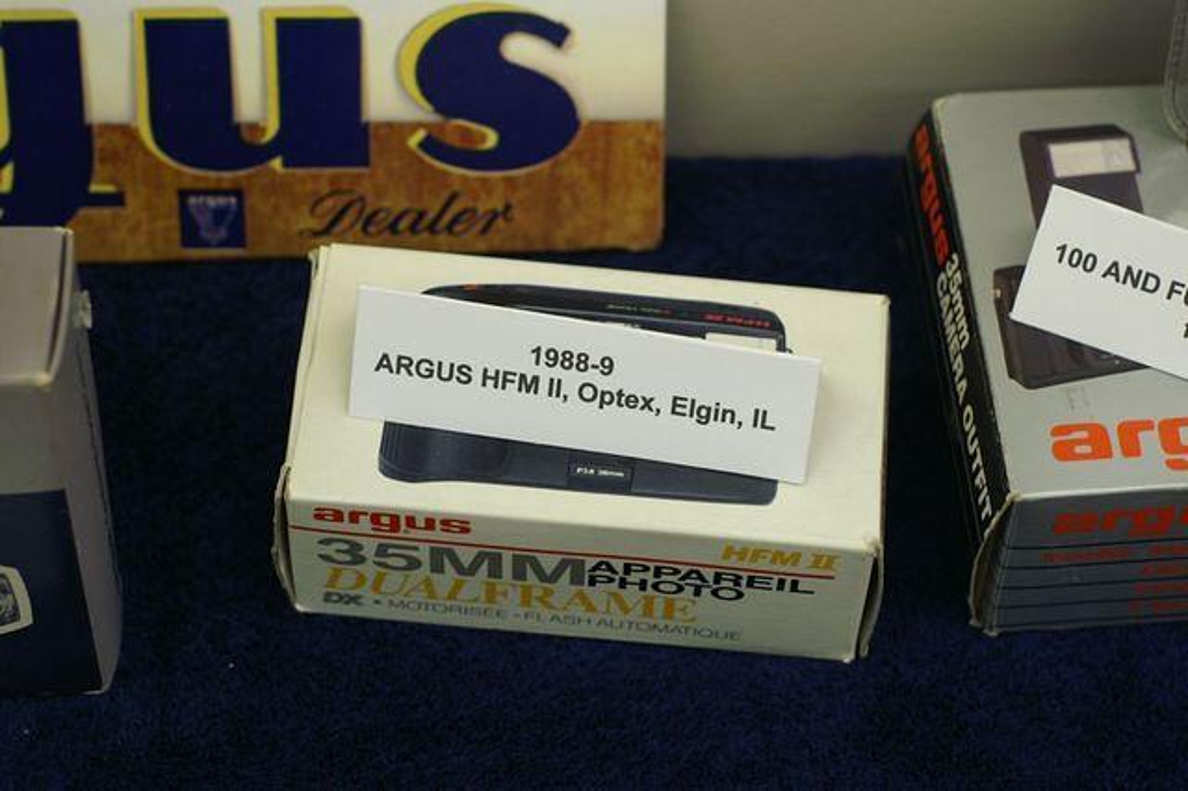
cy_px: 396
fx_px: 2474
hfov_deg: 27.0
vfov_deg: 18.2
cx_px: 594
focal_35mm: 75
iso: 400
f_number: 3.5
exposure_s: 1/100
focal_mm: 50
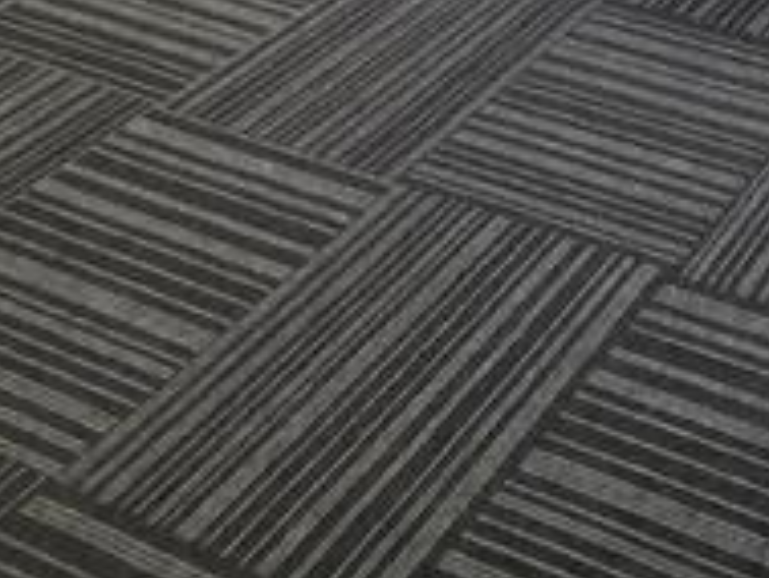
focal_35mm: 55
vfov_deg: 17.4
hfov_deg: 27.6
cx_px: 1058
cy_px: -627
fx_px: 1223
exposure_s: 1/100
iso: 100
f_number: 1.9
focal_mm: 2.2
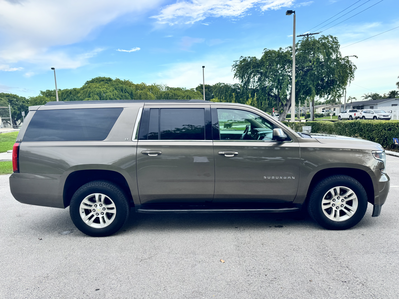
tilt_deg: -7.9
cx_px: 200
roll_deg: +2.4
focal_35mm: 24
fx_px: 277
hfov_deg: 71.6
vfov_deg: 56.8
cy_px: 150
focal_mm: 6.76
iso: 80
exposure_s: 1/645
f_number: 1.78
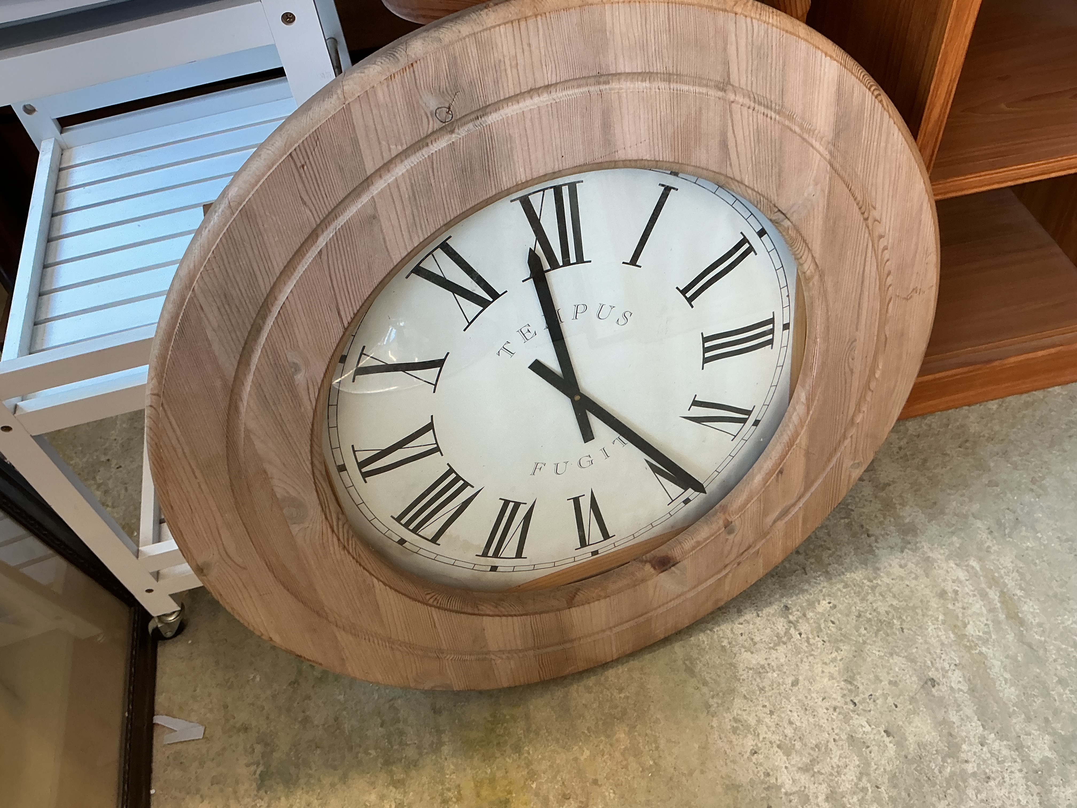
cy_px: 404
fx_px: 902
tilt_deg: -52.2
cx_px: 538
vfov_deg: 48.2
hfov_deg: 61.7
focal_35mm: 29
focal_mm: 3
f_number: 1.8
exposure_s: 1/60
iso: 64
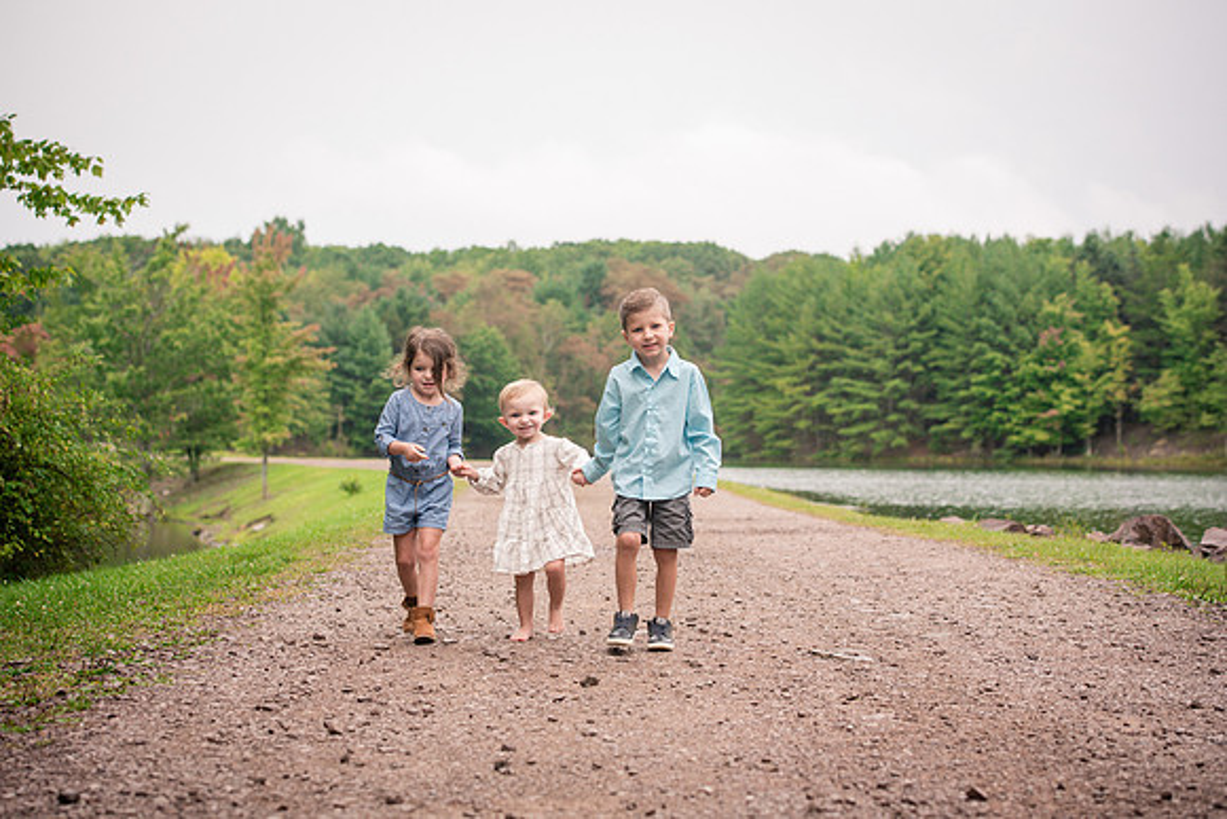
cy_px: 410
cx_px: 614
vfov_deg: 19.1
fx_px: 2435
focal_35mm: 71
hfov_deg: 28.3
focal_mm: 70
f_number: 4.5
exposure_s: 1/800
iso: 800
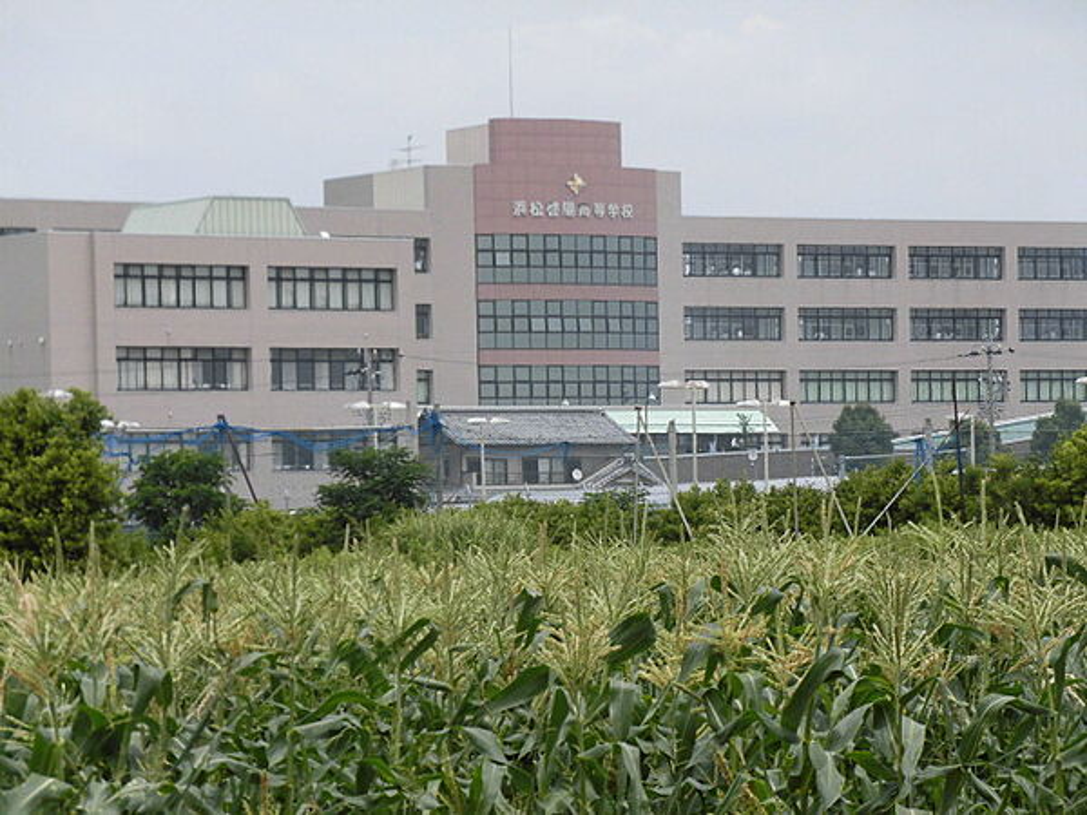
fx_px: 5024
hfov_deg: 12.3
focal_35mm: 160
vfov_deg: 9.3
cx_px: 544
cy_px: 408
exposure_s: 1/640
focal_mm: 28.58
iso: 100
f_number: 5.4
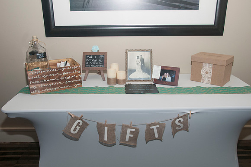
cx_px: 126
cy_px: 84
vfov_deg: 39.9
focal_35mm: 33
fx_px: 230
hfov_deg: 57.3
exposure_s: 1/125
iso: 400
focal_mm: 22
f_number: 5.6
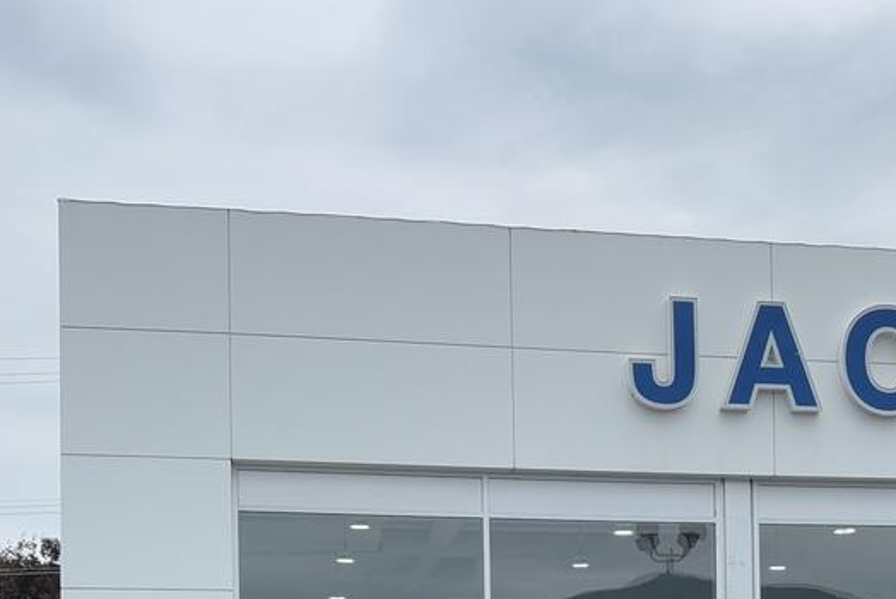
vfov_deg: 19.4
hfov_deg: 30.1
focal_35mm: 66
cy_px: 729
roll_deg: +0.8
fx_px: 1644
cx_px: 645
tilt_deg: +3.0
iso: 50
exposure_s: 1/959
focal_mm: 5.96
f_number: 1.6
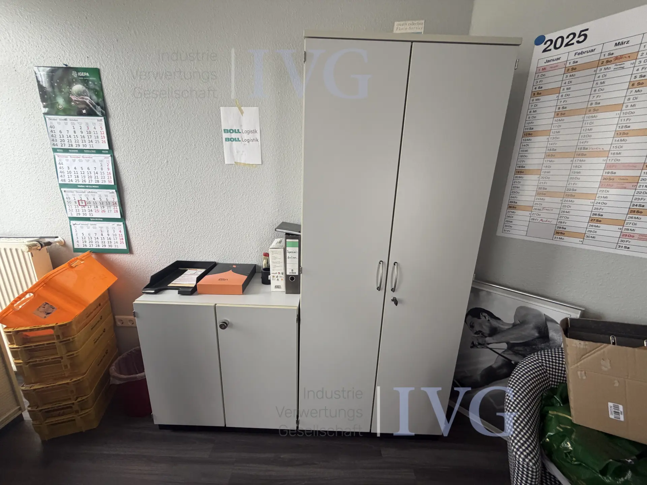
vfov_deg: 85.7
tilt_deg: -16.3
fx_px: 262
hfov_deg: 102.1
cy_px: 242
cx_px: 324
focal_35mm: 14
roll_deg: -1.8
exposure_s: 1/121
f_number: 2.2
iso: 250
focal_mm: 2.22
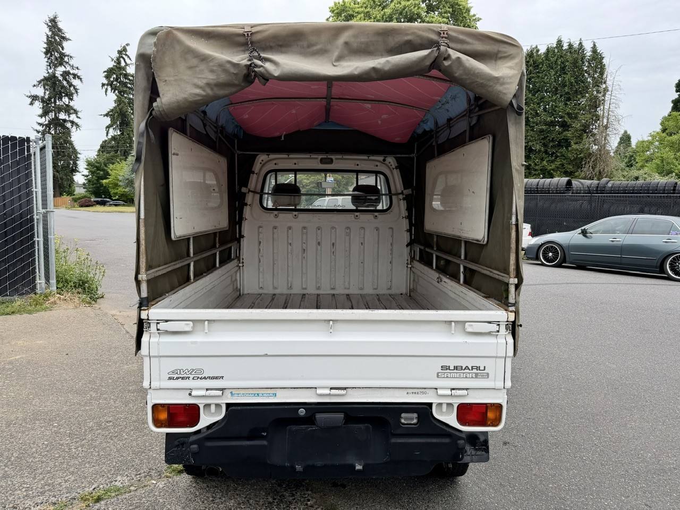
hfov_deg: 71.6
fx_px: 471
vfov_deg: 56.8
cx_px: 340
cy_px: 255
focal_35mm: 24
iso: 80
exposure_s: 1/2053
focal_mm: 6.76
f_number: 1.78
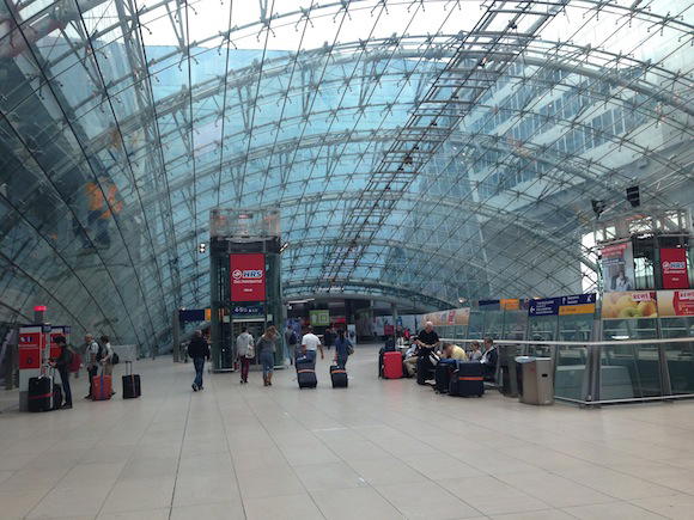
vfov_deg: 42.9
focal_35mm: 33
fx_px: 662
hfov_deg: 55.4
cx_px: 347
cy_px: 260
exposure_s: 1/166
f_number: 2.4
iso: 50
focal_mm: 4.13
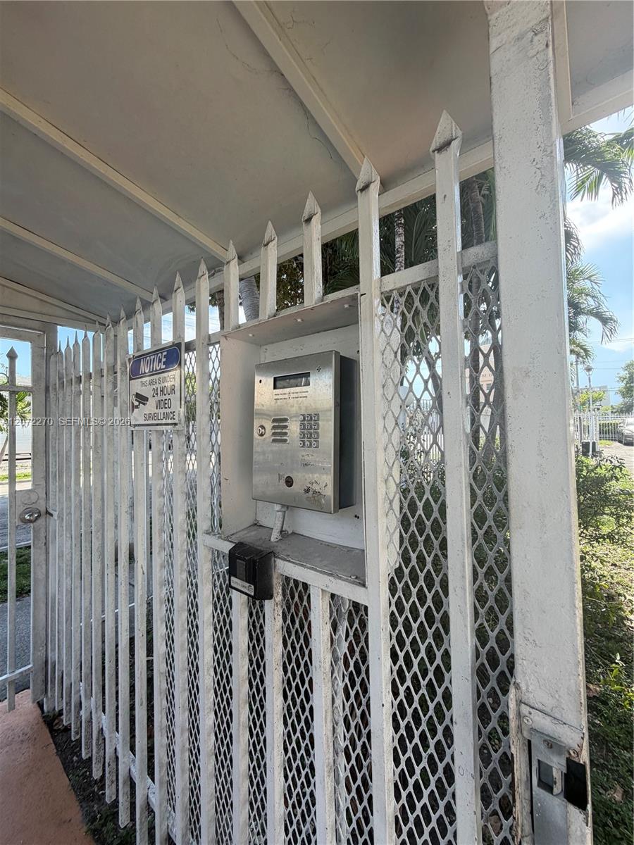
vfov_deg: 102.1
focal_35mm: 14
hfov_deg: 85.7
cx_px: 317
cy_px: 422
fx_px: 342
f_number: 2.2
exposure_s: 1/227
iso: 40
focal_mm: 2.22
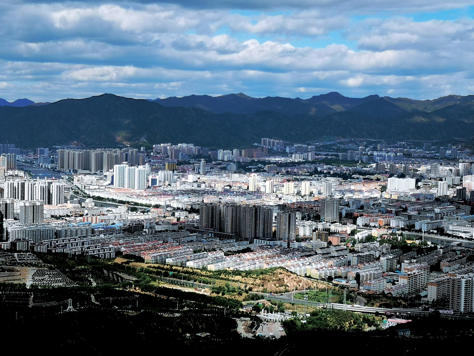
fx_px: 835
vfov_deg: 24.0
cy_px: 178
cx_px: 237
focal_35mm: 61
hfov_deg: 31.7
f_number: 1.8
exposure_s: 1/2500
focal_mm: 3.95
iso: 50
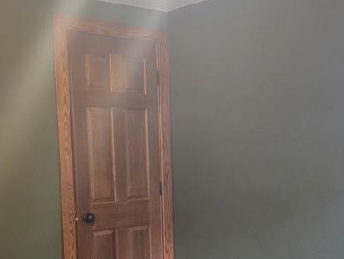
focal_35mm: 61
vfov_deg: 23.5
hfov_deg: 31.7
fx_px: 607
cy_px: 226
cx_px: 176
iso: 640
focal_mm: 6.3
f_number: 1.7
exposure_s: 1/120
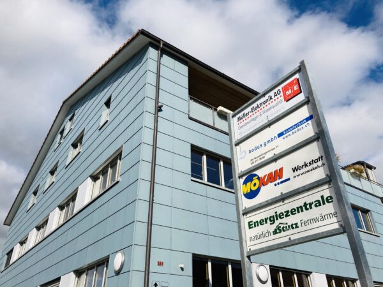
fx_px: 310
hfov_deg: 63.4
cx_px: 192
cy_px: 144
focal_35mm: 28
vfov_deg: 49.7
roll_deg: +0.0
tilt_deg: +32.7
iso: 25
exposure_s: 1/3690
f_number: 1.8
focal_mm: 3.99
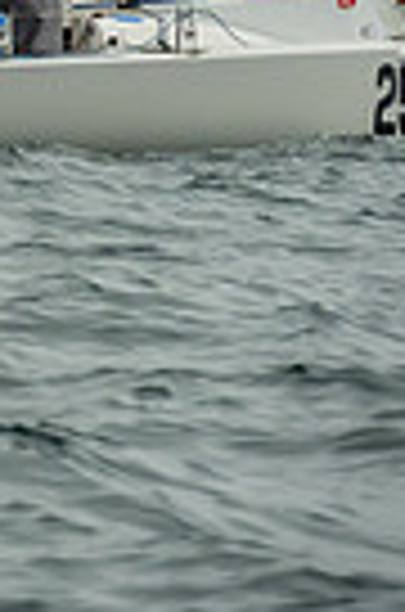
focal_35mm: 855
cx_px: -752
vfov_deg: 2.4
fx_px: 14501
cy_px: -119
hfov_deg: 1.6
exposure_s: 1/2000
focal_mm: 200
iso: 800
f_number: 9
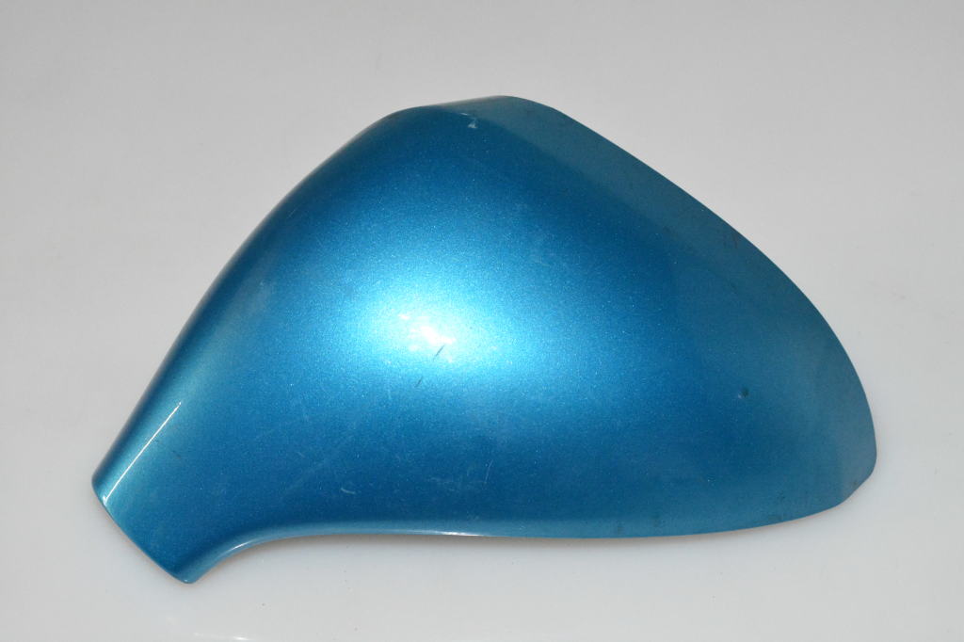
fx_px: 2008
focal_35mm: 75
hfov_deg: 27.0
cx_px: 482
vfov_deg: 18.2
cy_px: 321
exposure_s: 1/60
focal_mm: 50
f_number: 8
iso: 6400
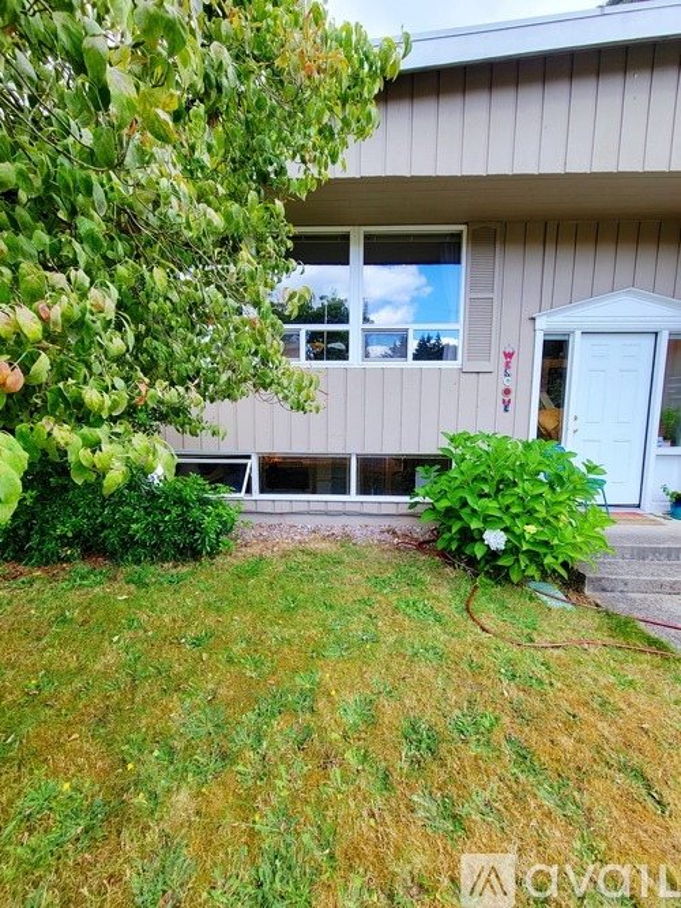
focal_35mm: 13
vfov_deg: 106.2
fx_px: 341
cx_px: 340
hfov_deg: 89.9
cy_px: 454
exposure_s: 1/175
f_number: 2.2
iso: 50
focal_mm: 2.2
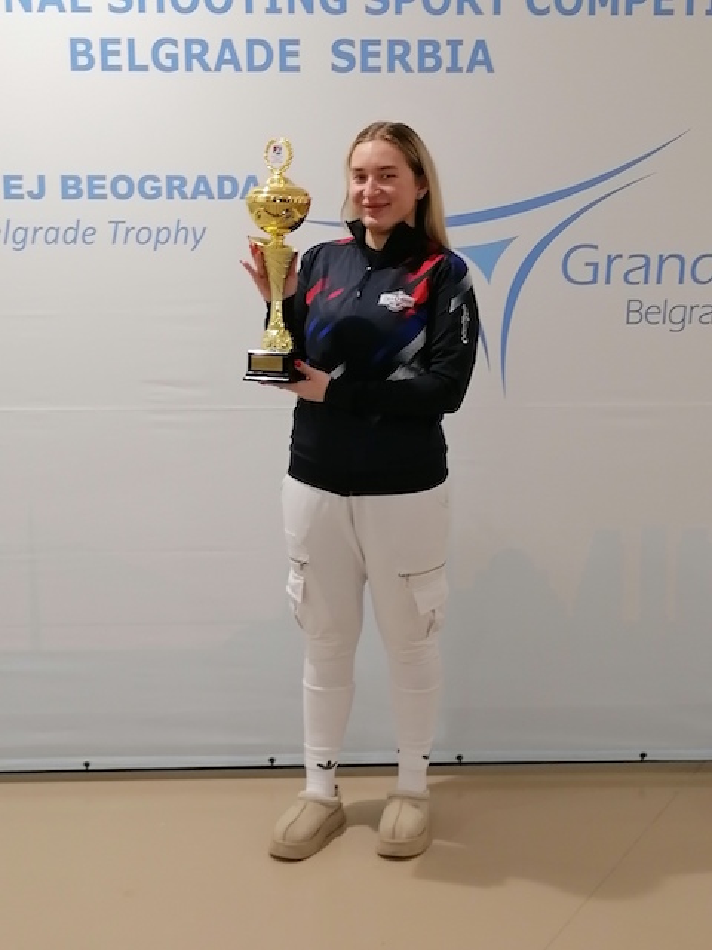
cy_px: 475
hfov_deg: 31.5
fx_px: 1262
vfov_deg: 41.2
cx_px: 356
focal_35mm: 46
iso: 125
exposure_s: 1/33.3
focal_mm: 5.4
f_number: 1.8
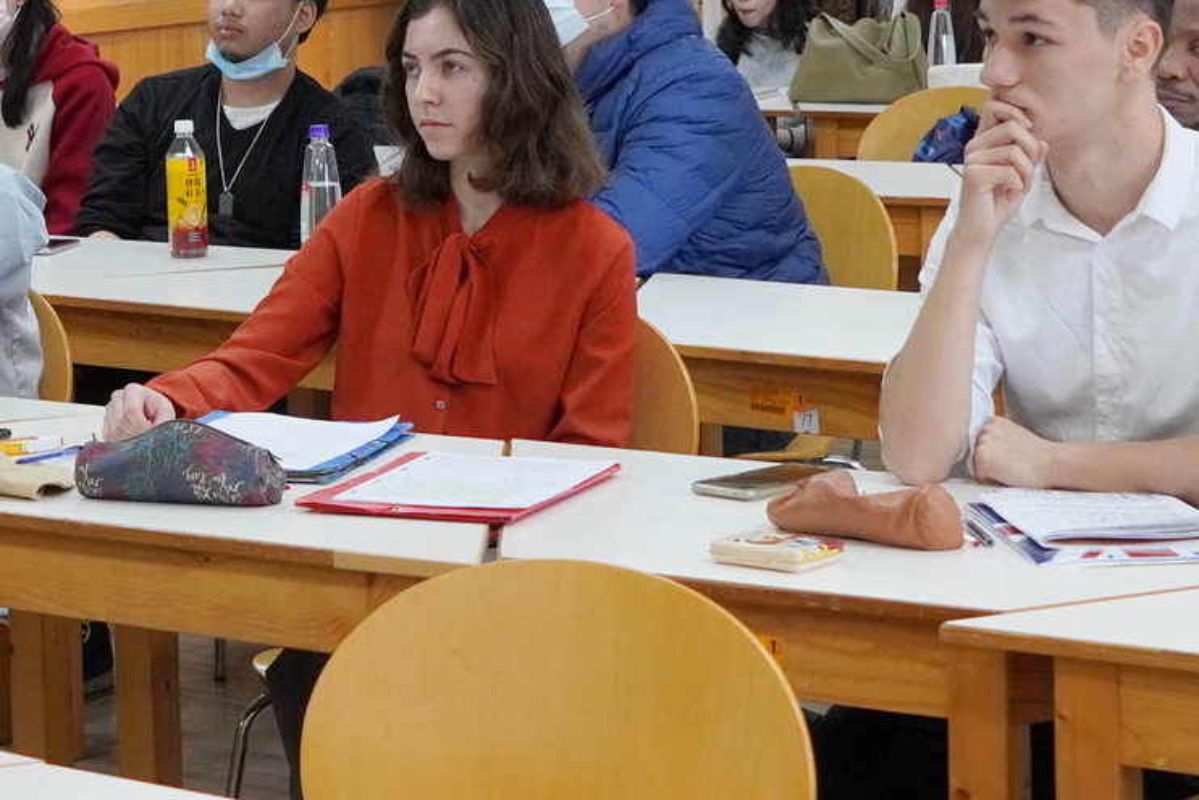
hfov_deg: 18.4
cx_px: 53
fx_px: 3622
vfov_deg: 12.5
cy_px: 99
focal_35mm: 109
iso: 800
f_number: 4
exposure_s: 1/160
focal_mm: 21
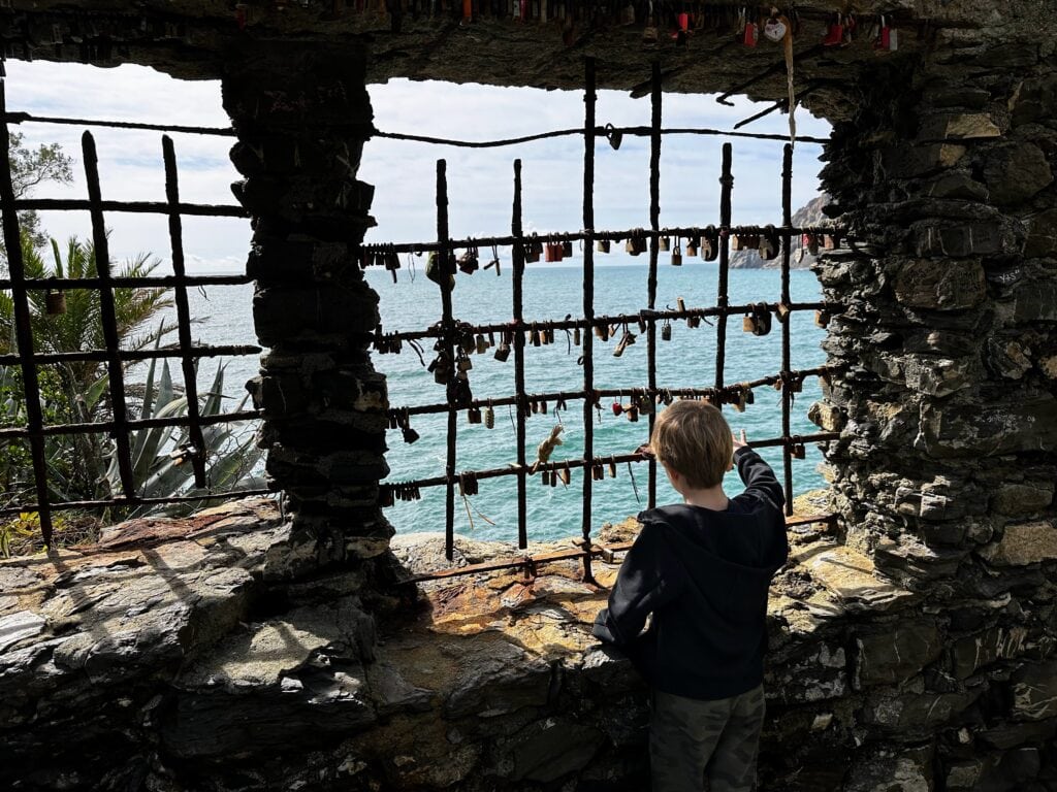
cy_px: 396
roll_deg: -0.4
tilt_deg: -9.0
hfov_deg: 71.6
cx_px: 528
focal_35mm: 24
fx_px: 733
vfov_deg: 56.8
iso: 80
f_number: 1.78
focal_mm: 6.86
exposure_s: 1/4762
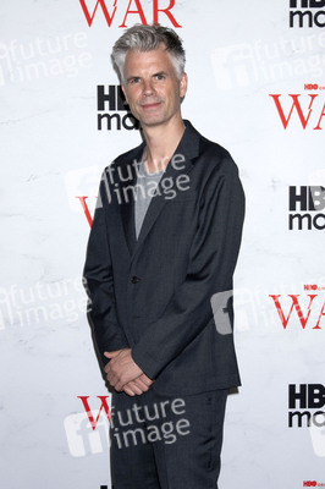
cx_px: 162
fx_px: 515
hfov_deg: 35.0
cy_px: 244
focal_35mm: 38
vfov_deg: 50.7
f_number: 6.3
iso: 640
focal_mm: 38
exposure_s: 1/200
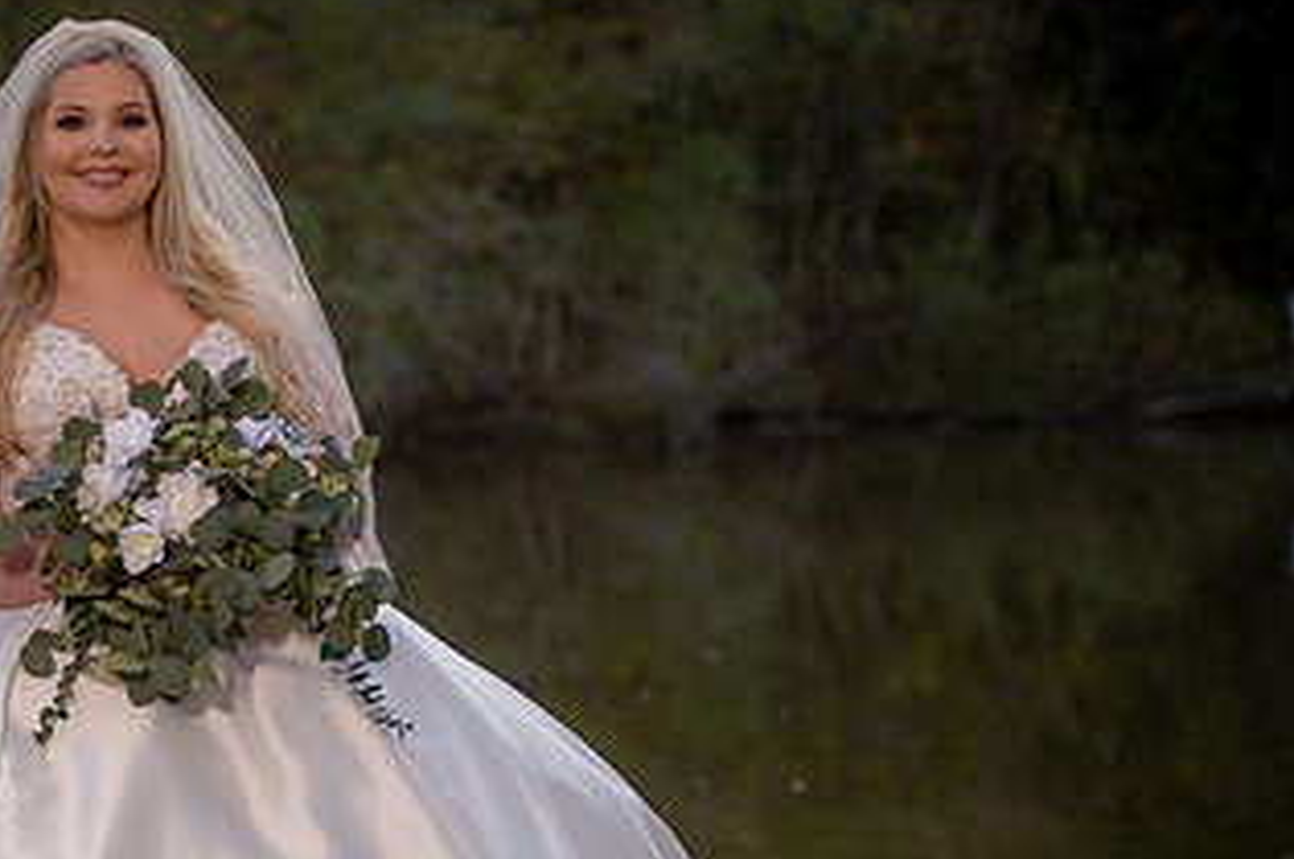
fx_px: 4630
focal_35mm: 129
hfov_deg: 15.8
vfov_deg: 10.6
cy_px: 604
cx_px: 263
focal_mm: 70
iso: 80
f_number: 2.8
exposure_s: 1/200
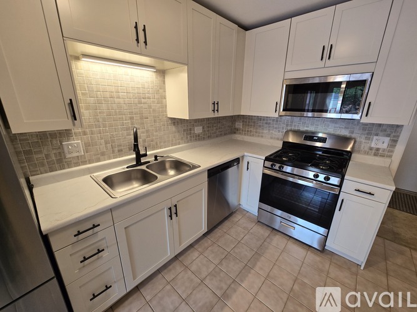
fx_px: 157
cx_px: 208
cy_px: 156
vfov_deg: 89.9
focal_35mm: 13
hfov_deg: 106.2
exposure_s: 1/60
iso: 125
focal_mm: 2.2
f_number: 2.2
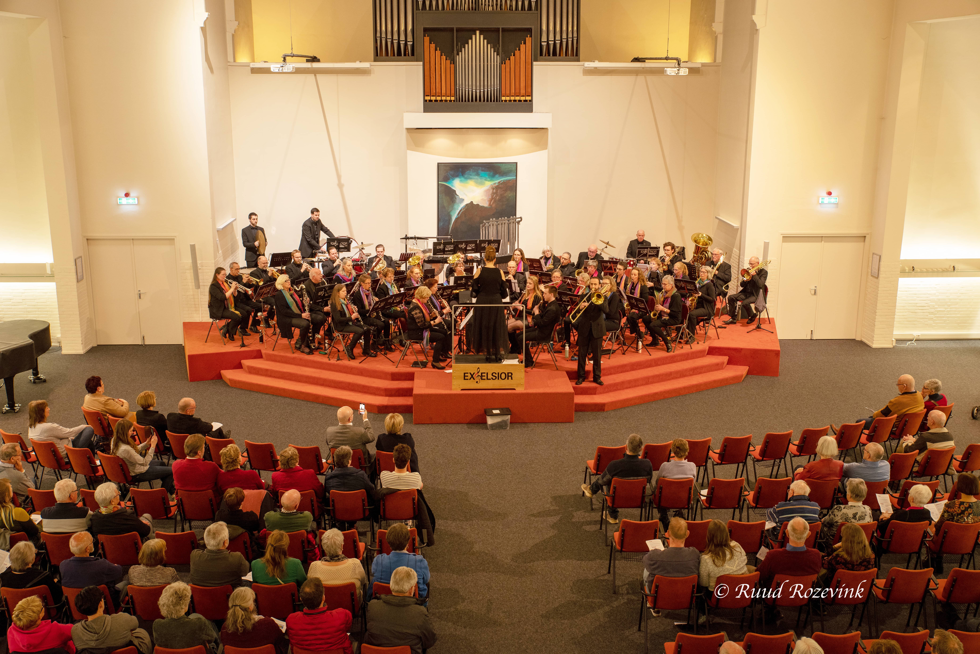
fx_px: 980
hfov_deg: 53.1
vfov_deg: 36.9
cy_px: 327
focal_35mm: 36
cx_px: 490
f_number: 6.3
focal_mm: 36
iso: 800
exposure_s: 1/15
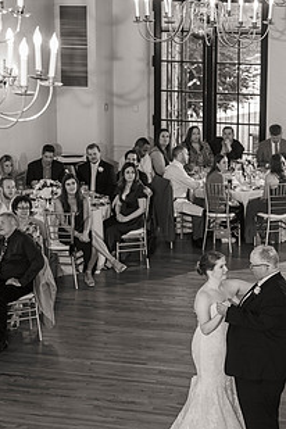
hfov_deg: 13.4
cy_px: 207
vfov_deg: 20.0
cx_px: 172
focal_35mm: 102
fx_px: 1215
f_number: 4
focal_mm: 70
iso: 800
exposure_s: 1/80
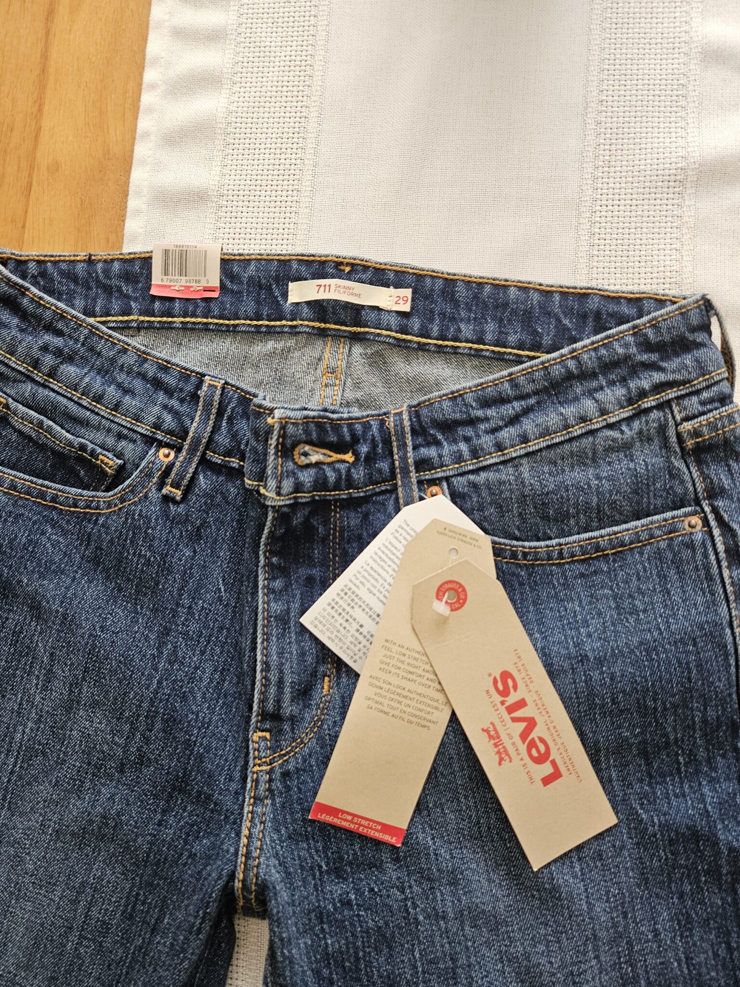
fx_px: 656
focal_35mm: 23
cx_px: 370
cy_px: 494
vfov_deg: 73.9
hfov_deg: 58.9
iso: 200
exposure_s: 1/120
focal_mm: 5.4
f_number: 1.8
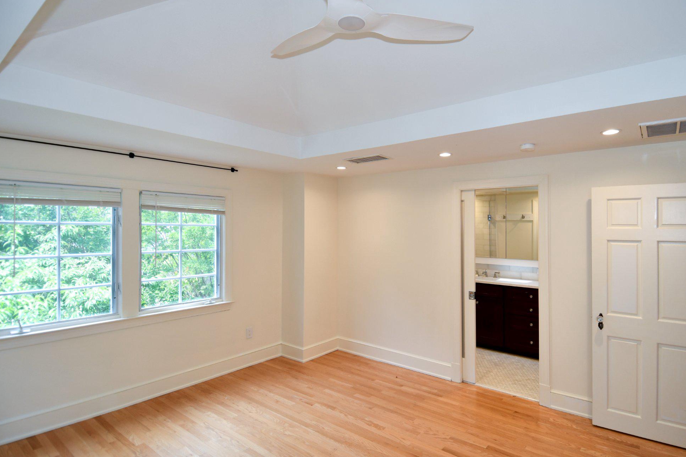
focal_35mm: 19
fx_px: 362
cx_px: 346
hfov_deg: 86.9
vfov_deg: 64.5
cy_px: 238
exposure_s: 1/60
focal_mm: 12
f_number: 4
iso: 200
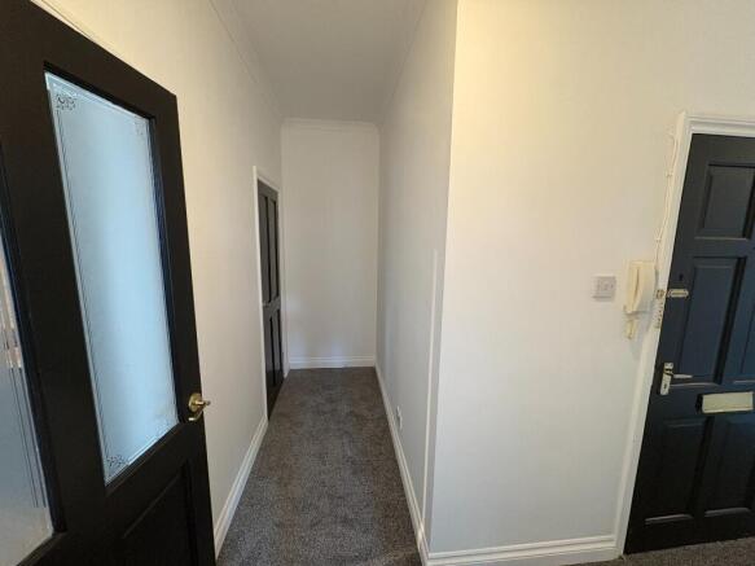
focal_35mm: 14
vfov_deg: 85.7
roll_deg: -0.4
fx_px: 305
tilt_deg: -7.7
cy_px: 283
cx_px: 378
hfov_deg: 102.1
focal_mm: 2.22
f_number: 2.2
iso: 125
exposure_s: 1/50
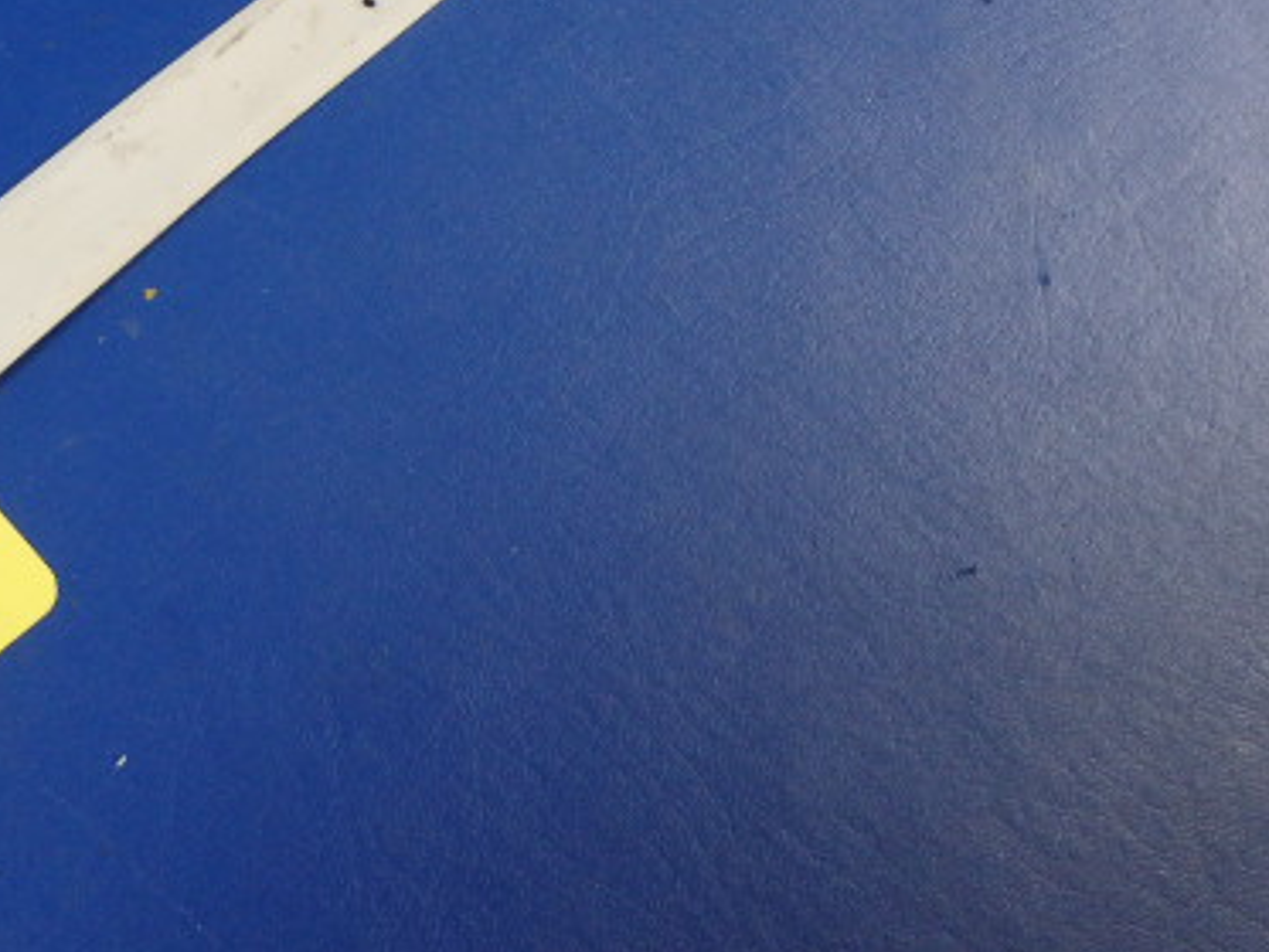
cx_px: 262
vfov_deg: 29.5
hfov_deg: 38.2
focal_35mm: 48
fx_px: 1760
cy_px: 177
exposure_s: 1/30
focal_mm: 5
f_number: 3.9
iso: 320
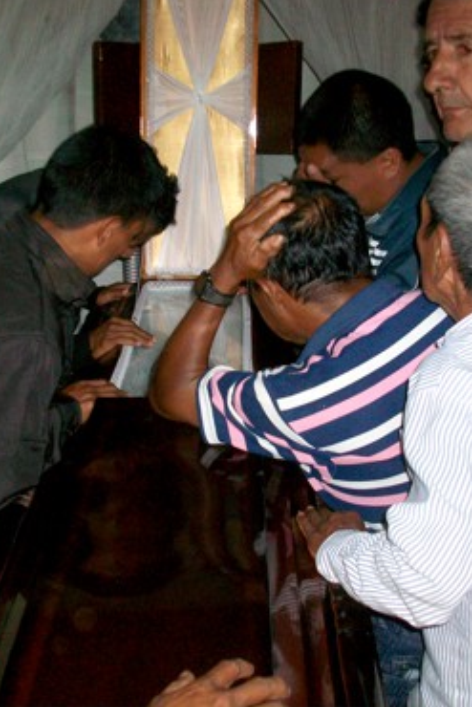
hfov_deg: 29.9
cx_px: 269
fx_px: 884
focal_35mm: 45
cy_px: 351
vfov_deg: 43.6
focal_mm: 5.7
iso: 120
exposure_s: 1/60
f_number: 2.8
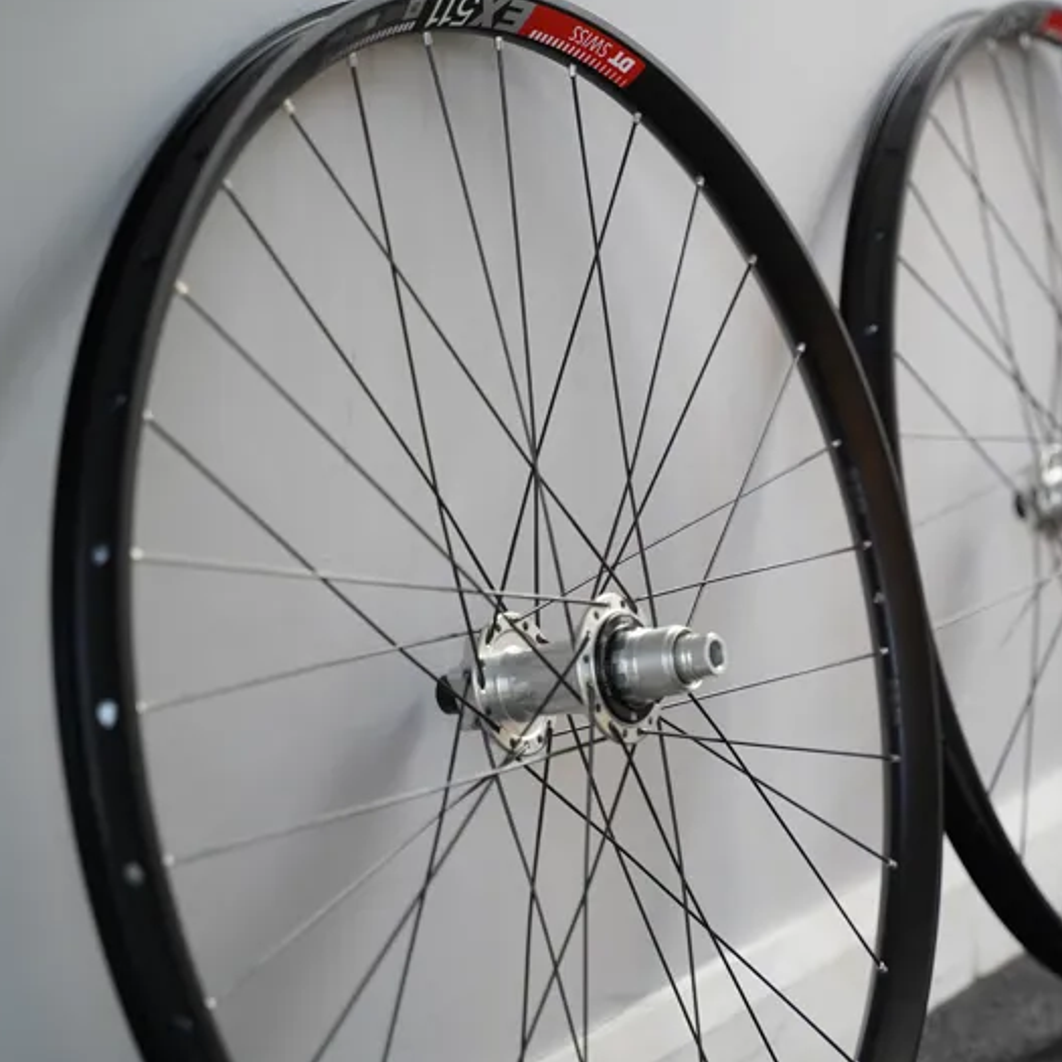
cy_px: 525
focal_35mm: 88
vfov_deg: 19.7
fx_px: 3054
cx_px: 726
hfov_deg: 19.6
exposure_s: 1/160
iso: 640
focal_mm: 68
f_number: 3.5
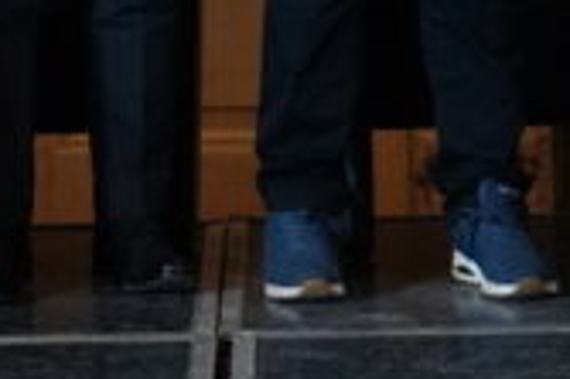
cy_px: -534
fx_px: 3812
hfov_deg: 8.5
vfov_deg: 5.5
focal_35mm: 241
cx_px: 44
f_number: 4.5
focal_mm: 41
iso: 6400
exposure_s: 1/160
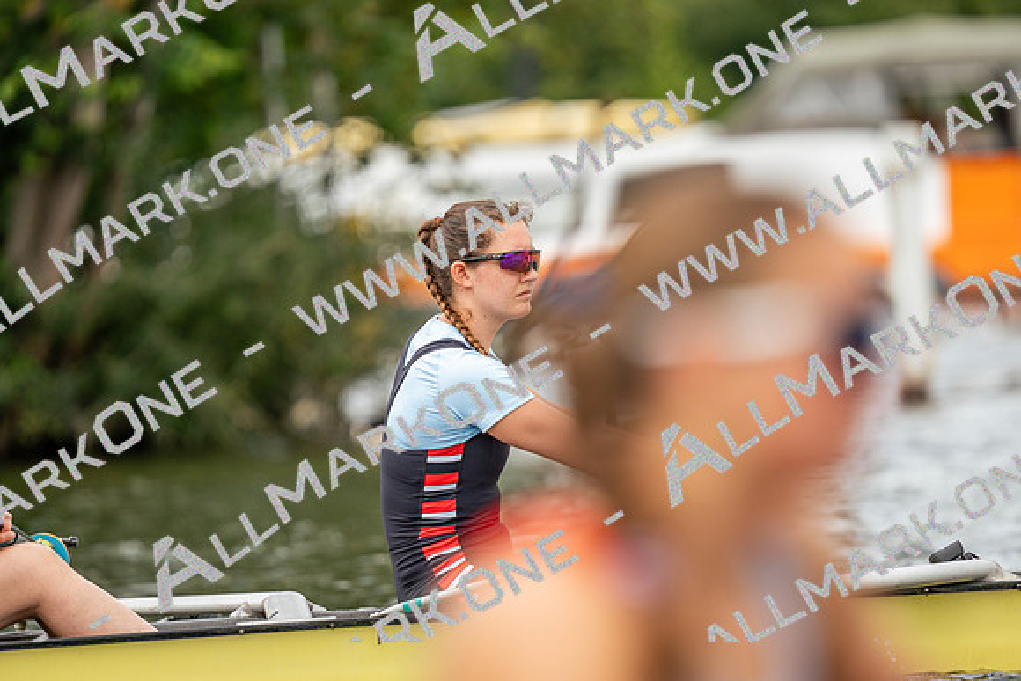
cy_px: 340
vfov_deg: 3.6
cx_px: 510
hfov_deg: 5.4
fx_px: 10742
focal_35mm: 379
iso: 400
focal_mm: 378.7
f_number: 4
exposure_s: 1/2000
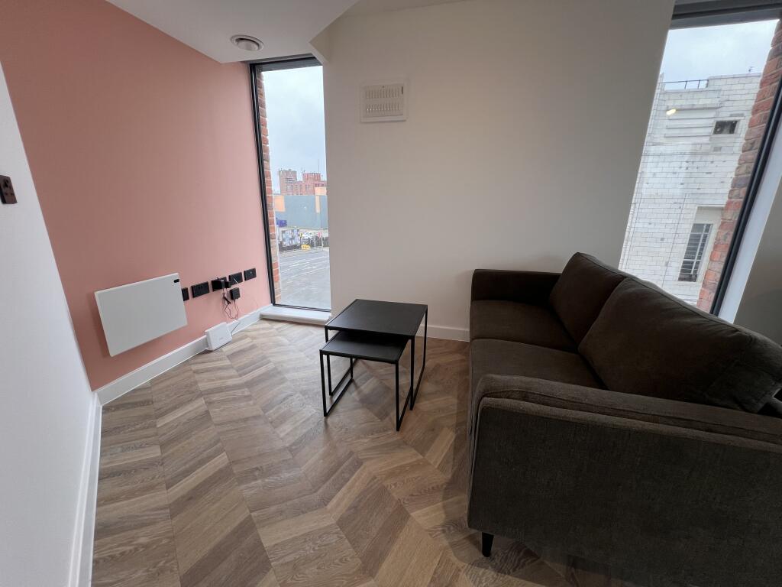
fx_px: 294
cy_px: 294
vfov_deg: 89.9
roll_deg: -0.5
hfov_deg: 106.2
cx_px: 391
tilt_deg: -16.3
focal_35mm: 13
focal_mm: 1.57
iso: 64
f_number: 1.8
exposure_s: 1/100
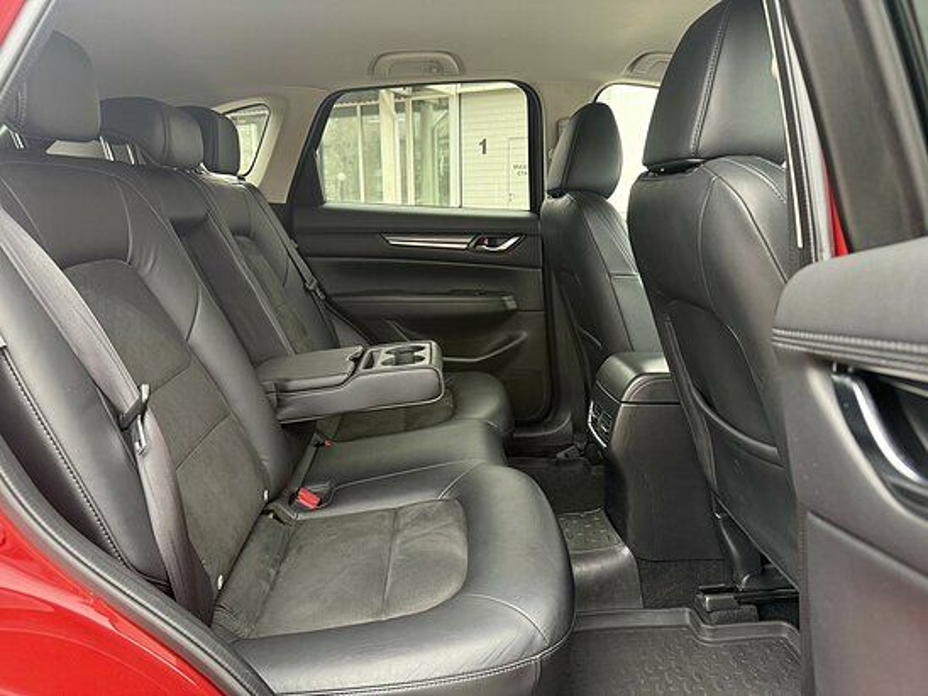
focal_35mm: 24
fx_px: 643
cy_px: 348
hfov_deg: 71.6
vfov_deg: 56.8
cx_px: 464
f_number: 1.78
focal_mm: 6.76
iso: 250
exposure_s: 1/60
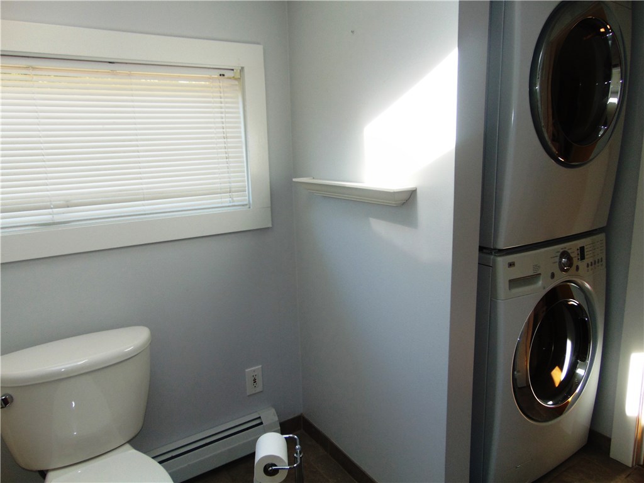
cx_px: 322
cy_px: 242
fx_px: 465
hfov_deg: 69.4
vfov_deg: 54.9
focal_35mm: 25
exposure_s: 1/30
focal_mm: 4.5
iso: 80
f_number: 3
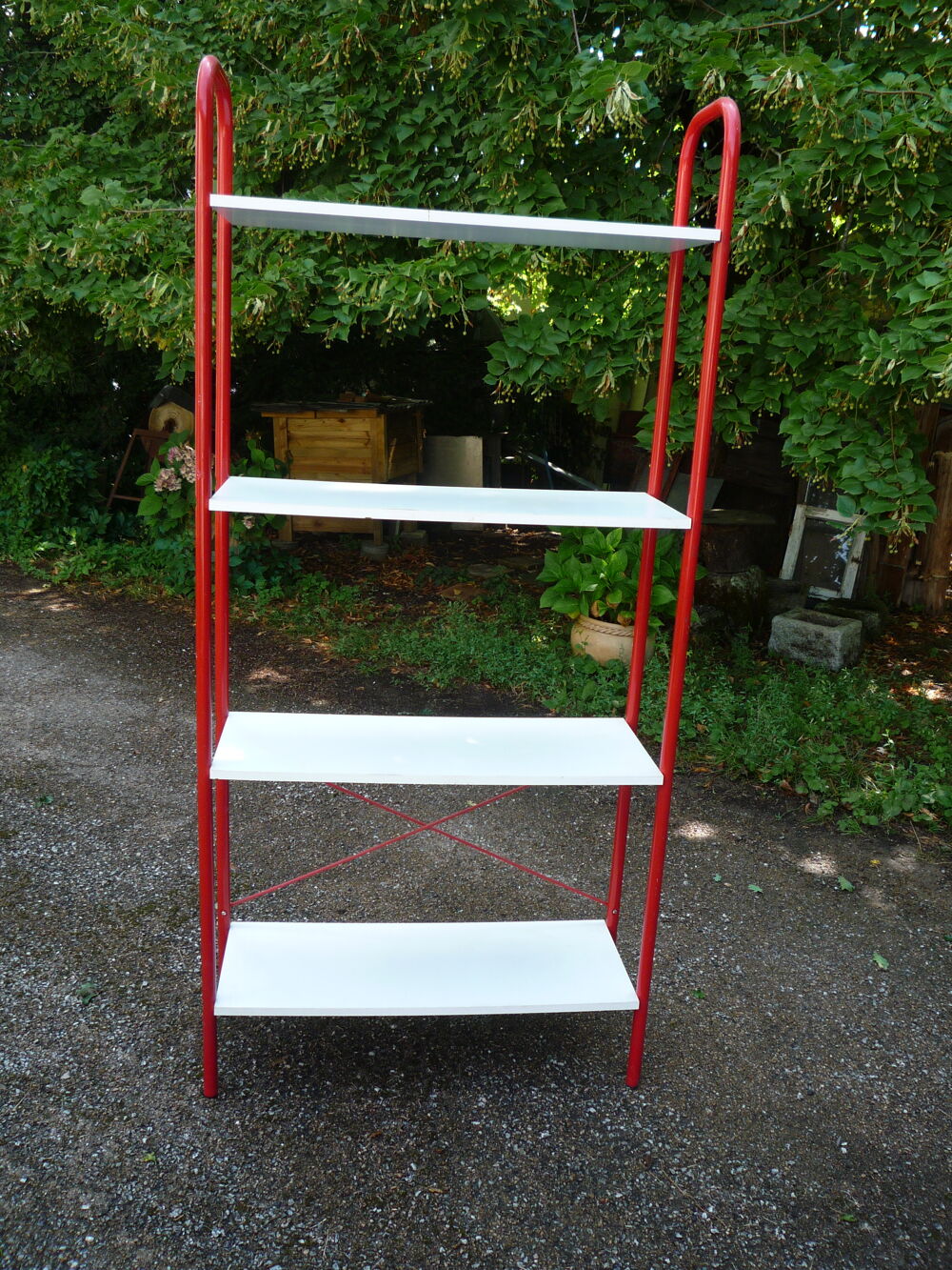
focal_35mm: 30
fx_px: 1100
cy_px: 635
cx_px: 476
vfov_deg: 60.0
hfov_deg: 46.8
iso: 100
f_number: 3.3
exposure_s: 1/80
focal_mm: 5.2
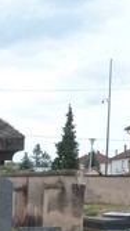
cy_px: 288
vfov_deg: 20.2
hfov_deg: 11.5
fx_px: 600
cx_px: -98
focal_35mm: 98
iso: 125
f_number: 4
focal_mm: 4.1
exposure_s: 1/200
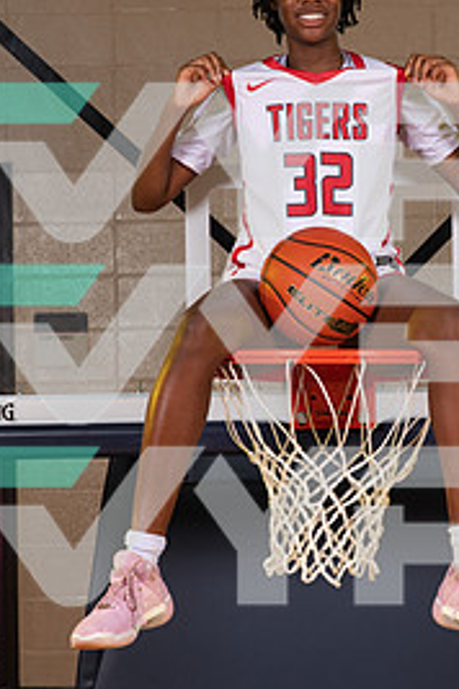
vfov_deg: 17.3
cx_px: 330
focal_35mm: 118
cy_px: 346
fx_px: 2257
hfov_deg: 11.6
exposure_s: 1/320
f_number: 7.1
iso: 320
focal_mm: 70
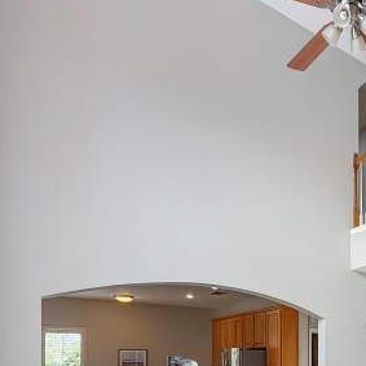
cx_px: 385
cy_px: 335
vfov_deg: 42.9
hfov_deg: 40.0
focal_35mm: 35
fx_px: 419
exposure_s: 1/121
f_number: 2.2
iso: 80
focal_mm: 2.22
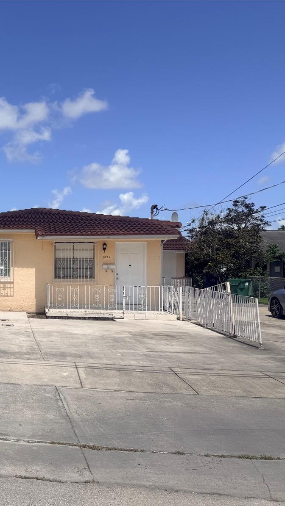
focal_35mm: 35
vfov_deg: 56.6
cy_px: 254
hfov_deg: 30.3
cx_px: -28
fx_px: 470
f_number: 1.78
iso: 80
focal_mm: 6.76
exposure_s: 1/7353
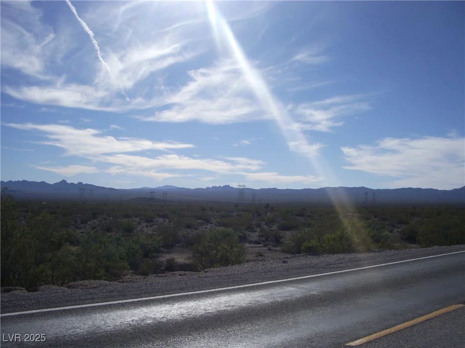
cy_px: 174
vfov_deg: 40.7
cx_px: 232
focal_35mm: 35
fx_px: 470
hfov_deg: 52.6
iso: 80
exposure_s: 1/2000
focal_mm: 5.8
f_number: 4.3
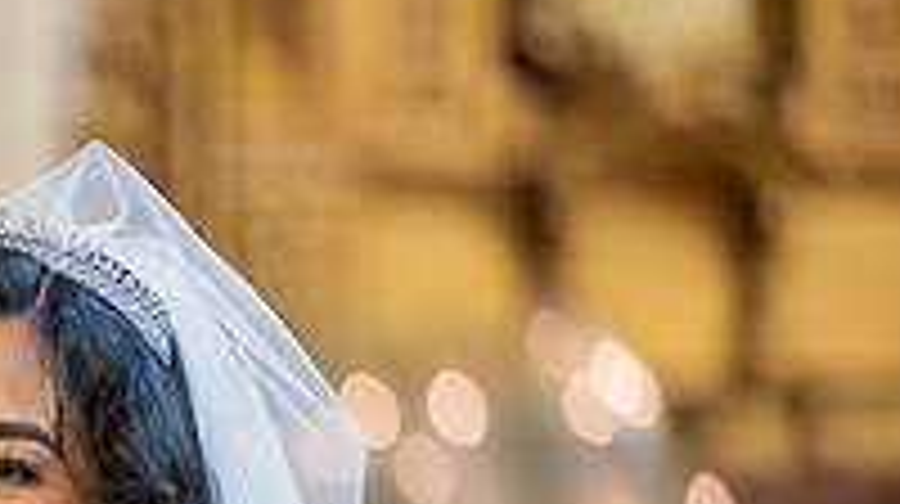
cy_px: 799
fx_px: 11967
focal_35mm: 502
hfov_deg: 4.3
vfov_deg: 2.4
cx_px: -387
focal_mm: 165
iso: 2000
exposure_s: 1/100
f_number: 2.8
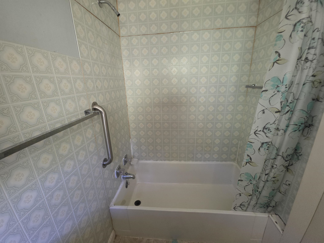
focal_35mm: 13
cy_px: 122
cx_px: 162
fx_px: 122
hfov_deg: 106.2
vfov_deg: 89.9
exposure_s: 1/60
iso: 1000
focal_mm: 2.2
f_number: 1.9
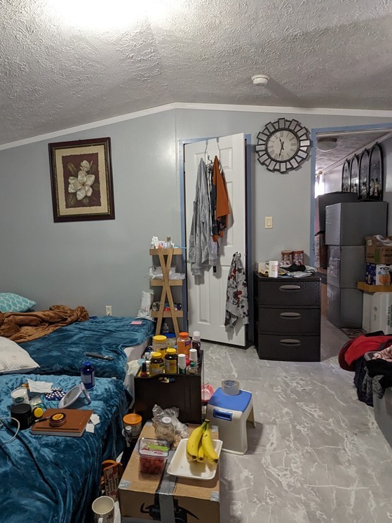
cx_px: 148
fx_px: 332
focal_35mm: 22
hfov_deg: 60.3
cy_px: 263
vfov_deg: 76.4
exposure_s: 1/40
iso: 539
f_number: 2.2
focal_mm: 2.35
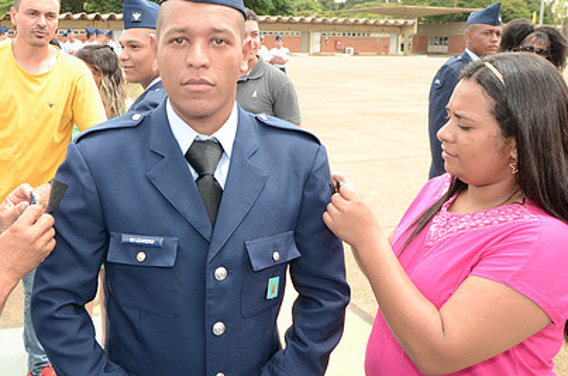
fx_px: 578
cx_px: 202
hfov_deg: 51.6
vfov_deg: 35.9
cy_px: 151
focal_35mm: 37
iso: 320
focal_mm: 17
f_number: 6.3
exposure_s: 1/250
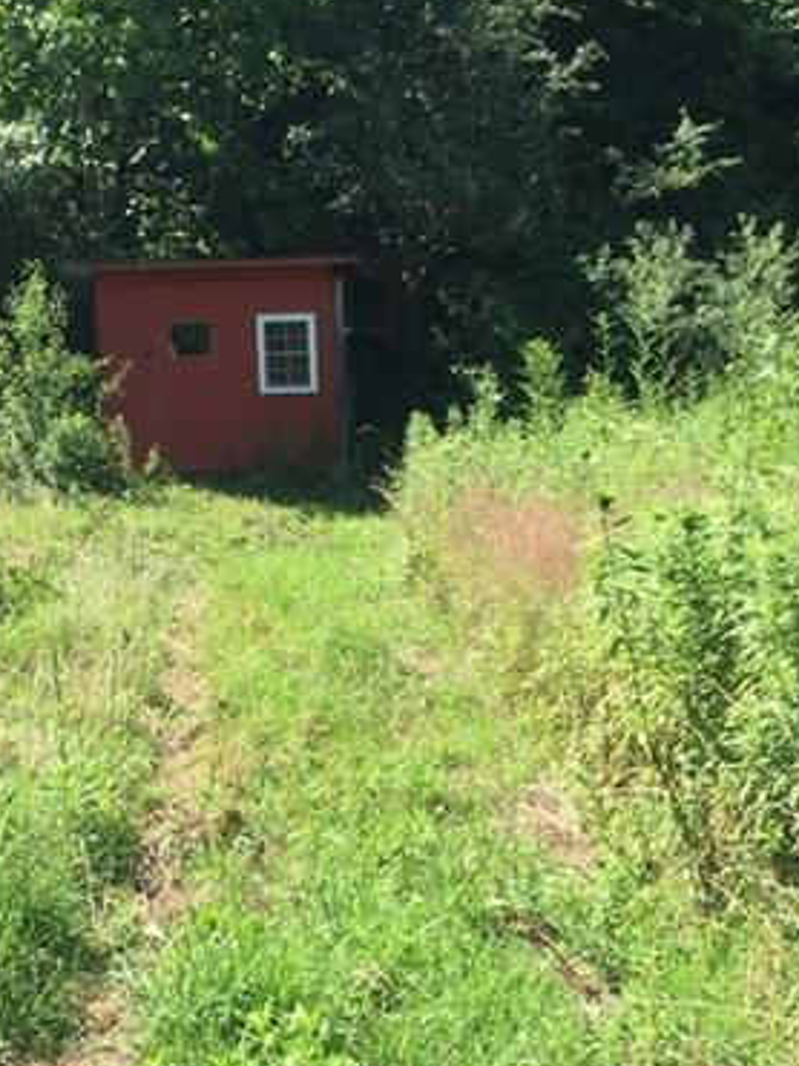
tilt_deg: -12.2
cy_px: 580
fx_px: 1848
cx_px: 379
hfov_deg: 24.4
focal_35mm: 60
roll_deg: +1.5
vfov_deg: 32.2
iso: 32
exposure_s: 1/694
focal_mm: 4.15
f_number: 2.2
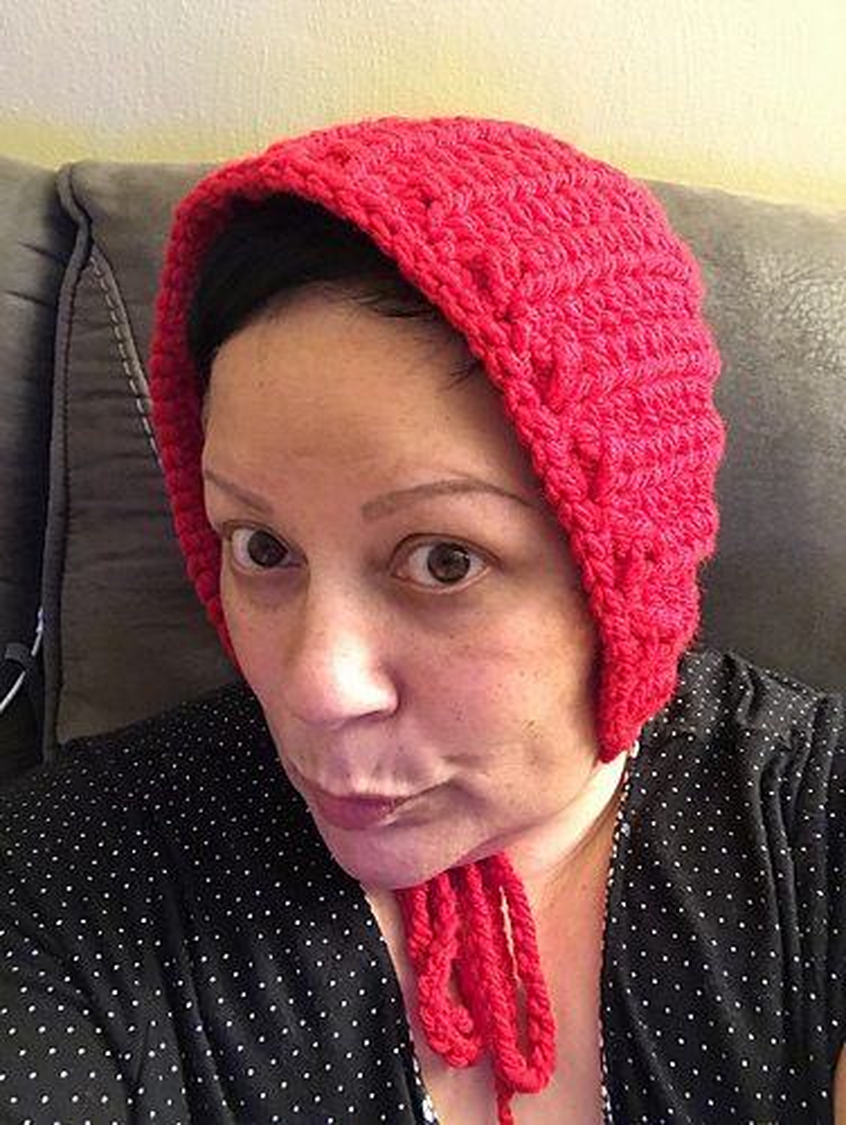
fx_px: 1041
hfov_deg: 44.2
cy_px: 562
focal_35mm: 32
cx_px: 423
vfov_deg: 56.8
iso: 250
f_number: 2.2
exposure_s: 1/15
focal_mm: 2.87
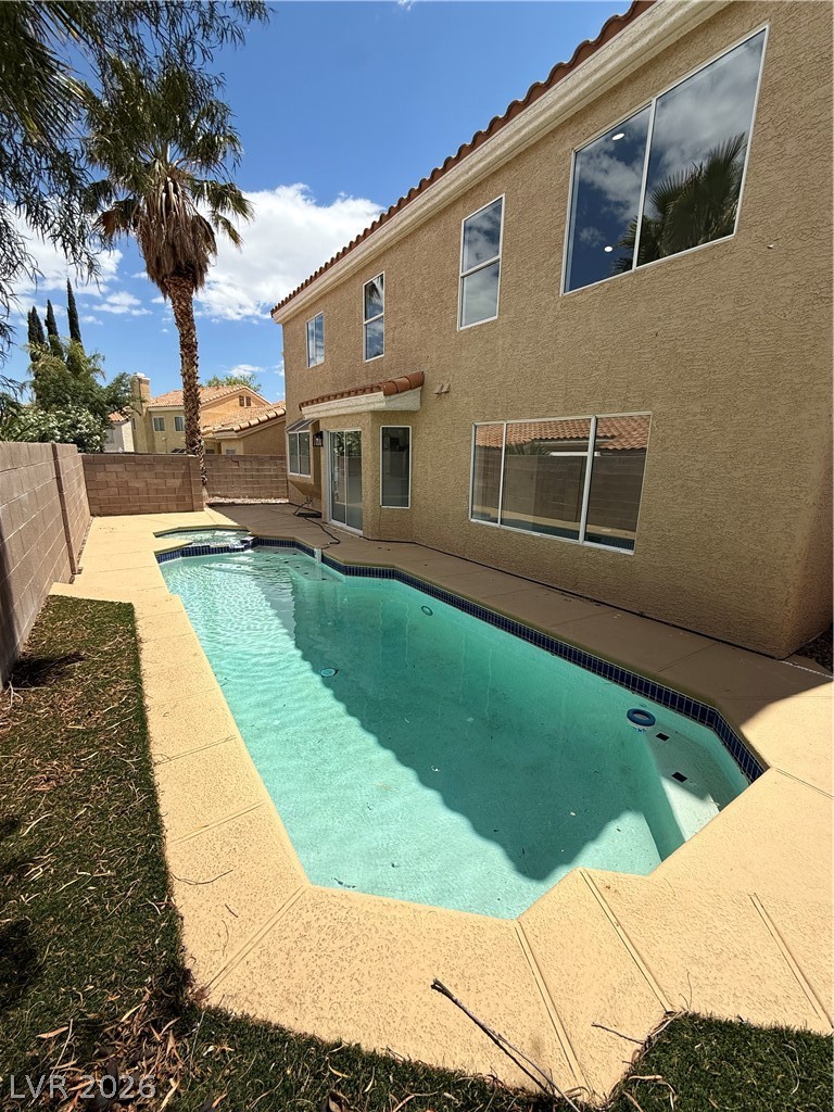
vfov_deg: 102.1
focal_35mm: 14
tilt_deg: -12.9
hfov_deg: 85.7
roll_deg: -1.3
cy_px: 556
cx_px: 417
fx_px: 450
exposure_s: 1/1795
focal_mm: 2.22
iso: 50
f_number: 2.2
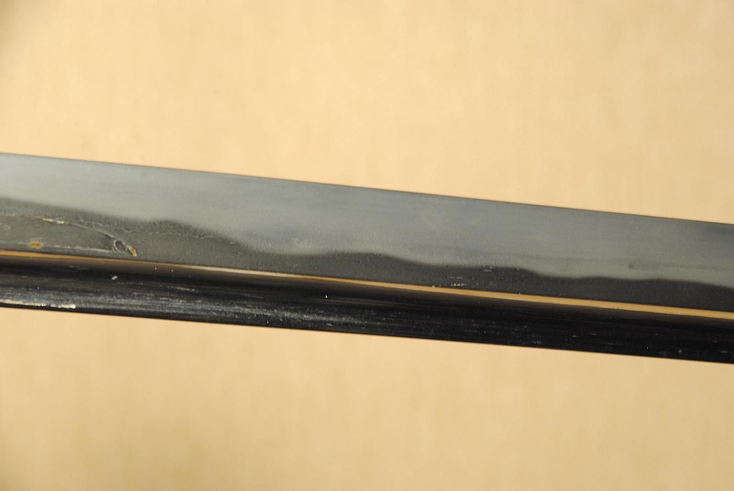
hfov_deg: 10.1
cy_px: 246
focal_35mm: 202
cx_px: 367
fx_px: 4133
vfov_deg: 6.8
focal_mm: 135
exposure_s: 1/2
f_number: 11
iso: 400
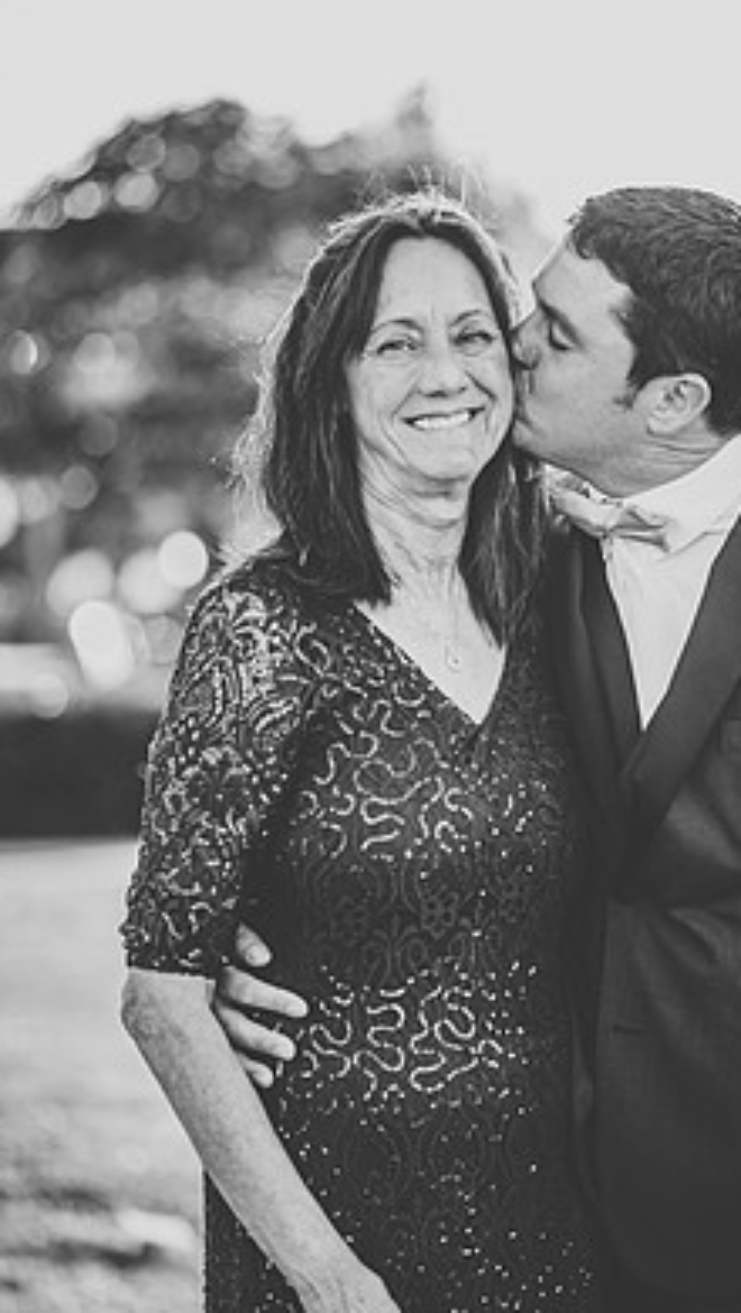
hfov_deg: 7.5
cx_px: 482
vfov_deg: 13.2
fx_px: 5681
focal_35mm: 163
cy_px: 640
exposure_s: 1/1250
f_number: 2.8
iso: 800
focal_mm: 135
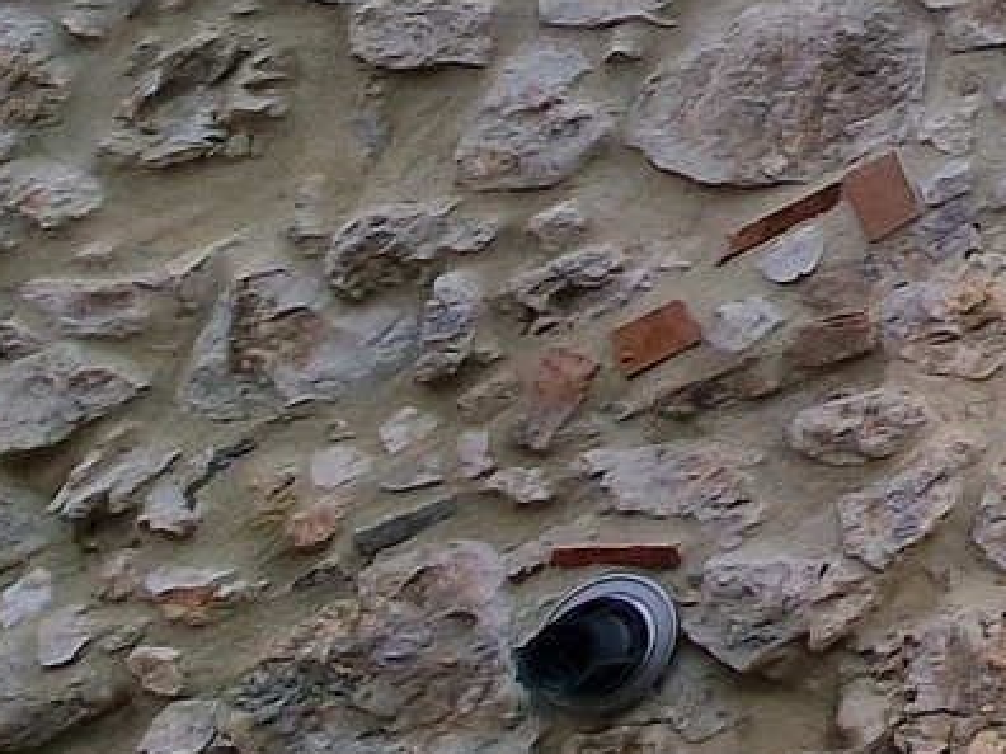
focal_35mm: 84
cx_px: 2408
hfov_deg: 14.7
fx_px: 2441
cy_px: -635
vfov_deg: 15.1
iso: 50
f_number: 2.2
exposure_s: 1/1348
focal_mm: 2.2
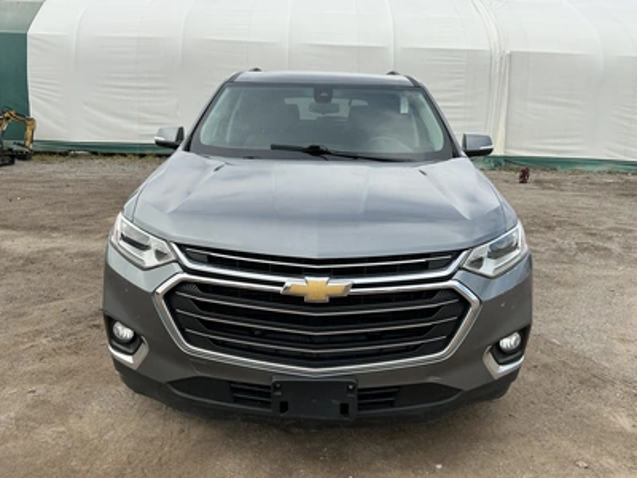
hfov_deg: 63.4
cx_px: 318
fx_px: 515
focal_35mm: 28
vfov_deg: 49.7
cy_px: 239
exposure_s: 1/898
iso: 25
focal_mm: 3
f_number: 1.8
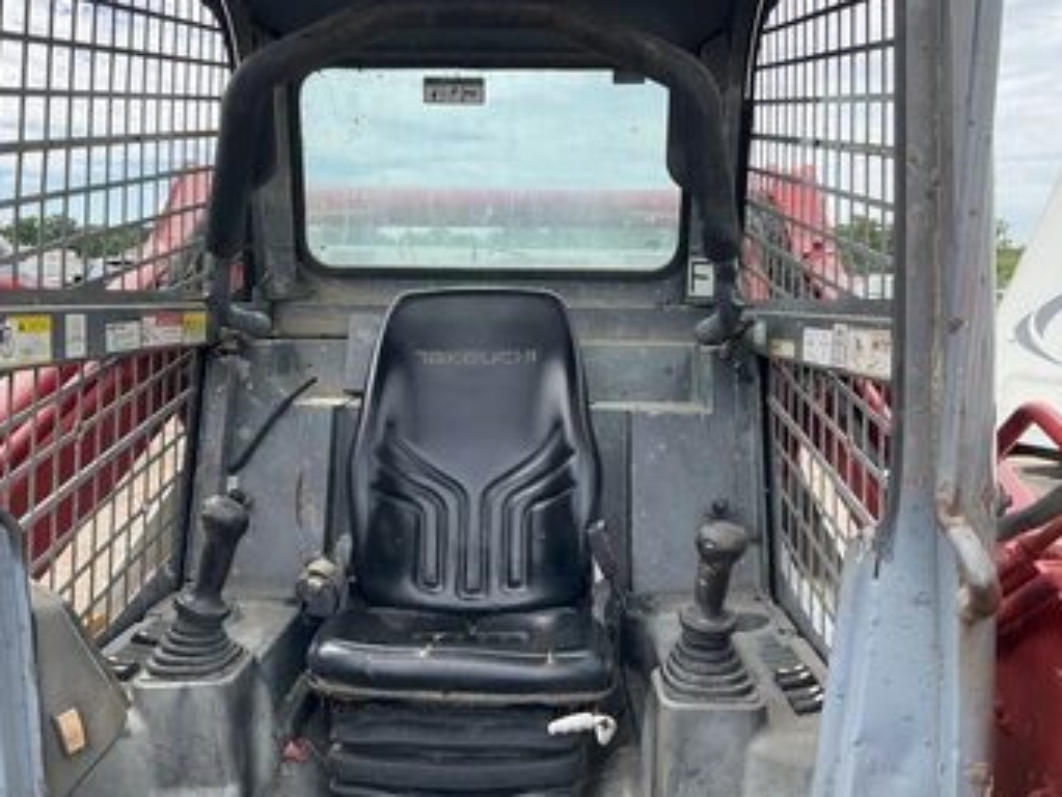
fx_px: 1043
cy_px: 383
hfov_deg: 53.9
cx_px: 495
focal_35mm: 34
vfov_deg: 41.8
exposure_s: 1/759
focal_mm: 3
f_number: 1.8
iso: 25
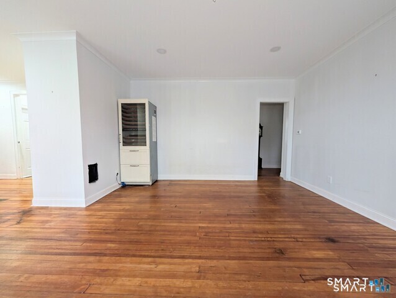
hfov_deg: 110.5
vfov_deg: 94.6
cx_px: 198
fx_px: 137
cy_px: 149
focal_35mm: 12
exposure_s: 1/96.1
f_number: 1.7
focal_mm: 2.02
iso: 378
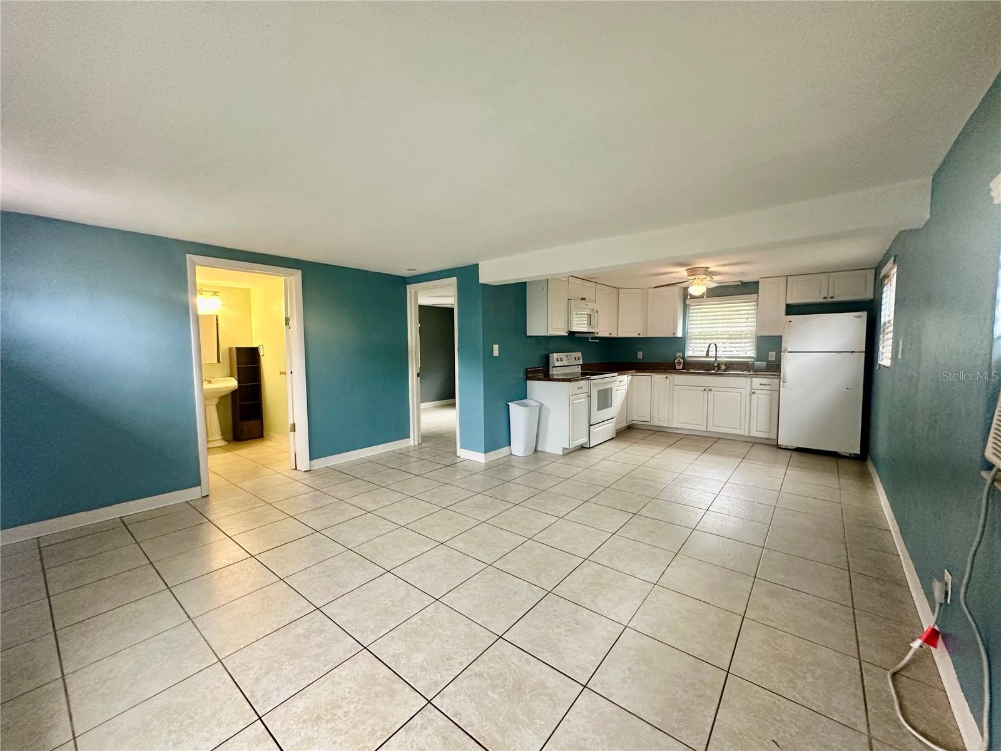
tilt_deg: -4.2
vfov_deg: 85.7
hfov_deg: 102.1
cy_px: 376
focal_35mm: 14
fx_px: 405
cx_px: 500
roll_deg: -0.1
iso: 250
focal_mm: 2.22
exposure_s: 1/120
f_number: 2.2
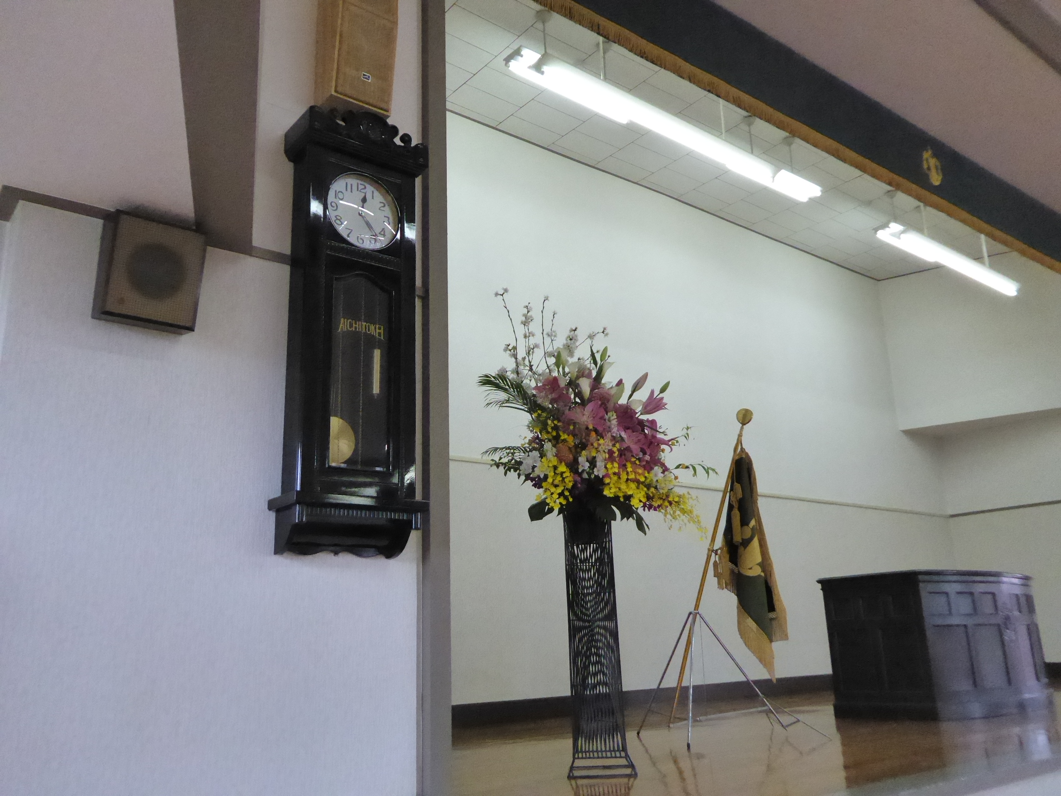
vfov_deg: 48.2
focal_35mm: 29
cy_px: 398
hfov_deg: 61.7
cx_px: 530
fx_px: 889
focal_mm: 5
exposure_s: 1/250
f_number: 3.5
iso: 2500
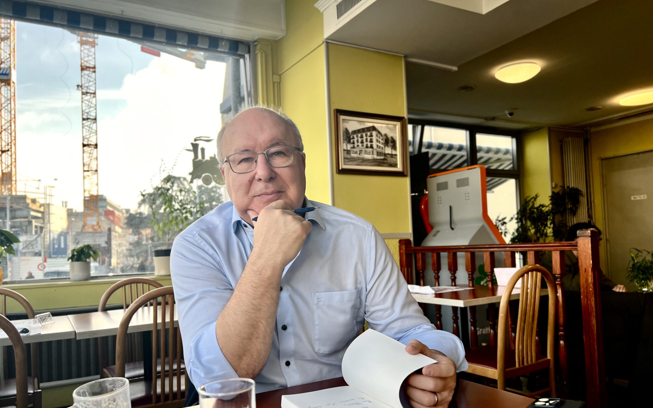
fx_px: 498
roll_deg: +0.2
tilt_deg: +3.4
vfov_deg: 44.5
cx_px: 324
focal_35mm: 28
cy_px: 221
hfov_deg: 66.5
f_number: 1.5
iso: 50
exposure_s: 1/445
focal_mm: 5.7
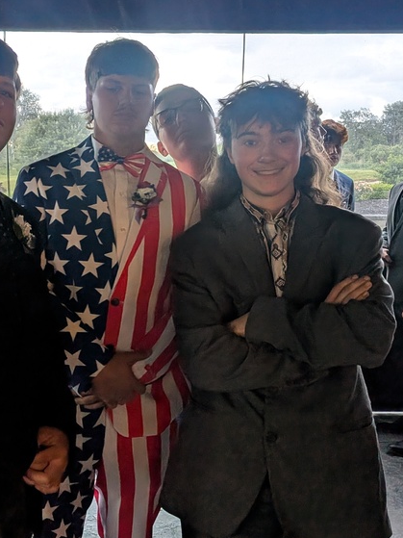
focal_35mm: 44
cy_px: 241
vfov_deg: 42.9
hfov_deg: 32.6
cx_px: 140
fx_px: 683
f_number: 1.7
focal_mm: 4.53
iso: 243
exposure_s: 1/120
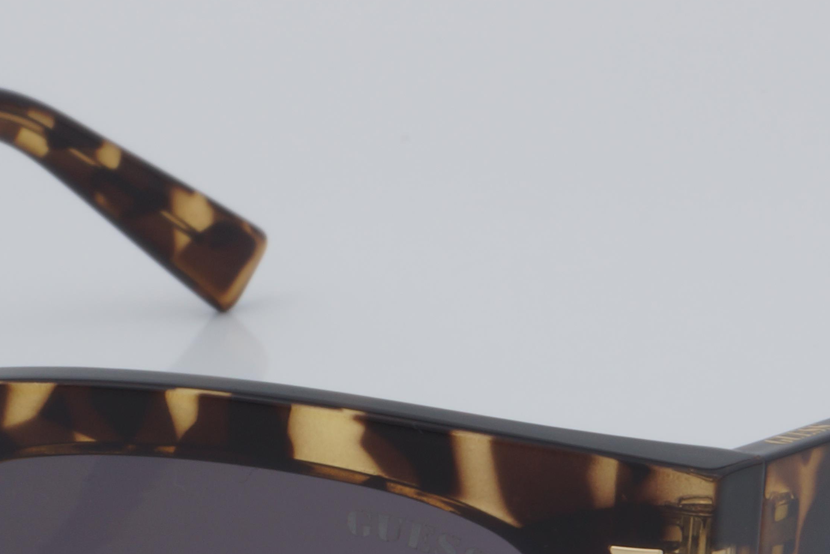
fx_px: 4680
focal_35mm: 203
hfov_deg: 10.1
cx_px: 211
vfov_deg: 6.7
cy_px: 583
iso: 100
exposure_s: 1/4
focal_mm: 50
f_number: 32
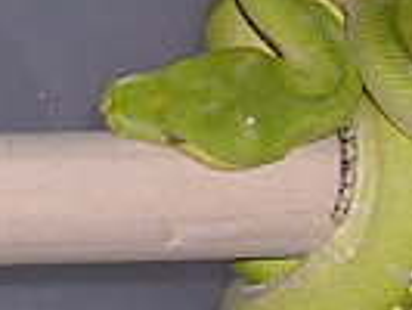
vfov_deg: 5.0
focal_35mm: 292
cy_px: -232
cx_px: -607
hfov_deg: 6.4
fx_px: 3479
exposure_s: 1/60.1
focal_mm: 5.8
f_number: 2.8
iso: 50
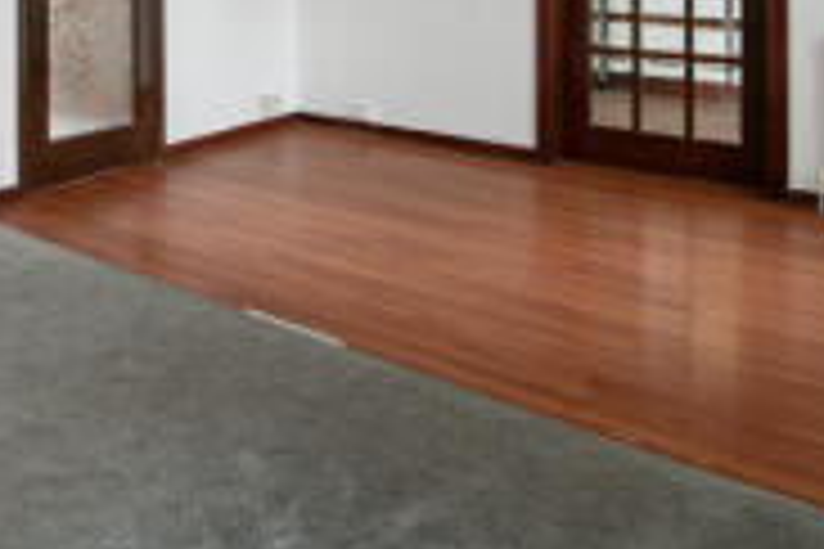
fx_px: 893
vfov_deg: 29.0
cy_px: -128
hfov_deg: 43.1
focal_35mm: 39
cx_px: 14
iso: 320
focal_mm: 10
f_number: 8
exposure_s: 1/1.25
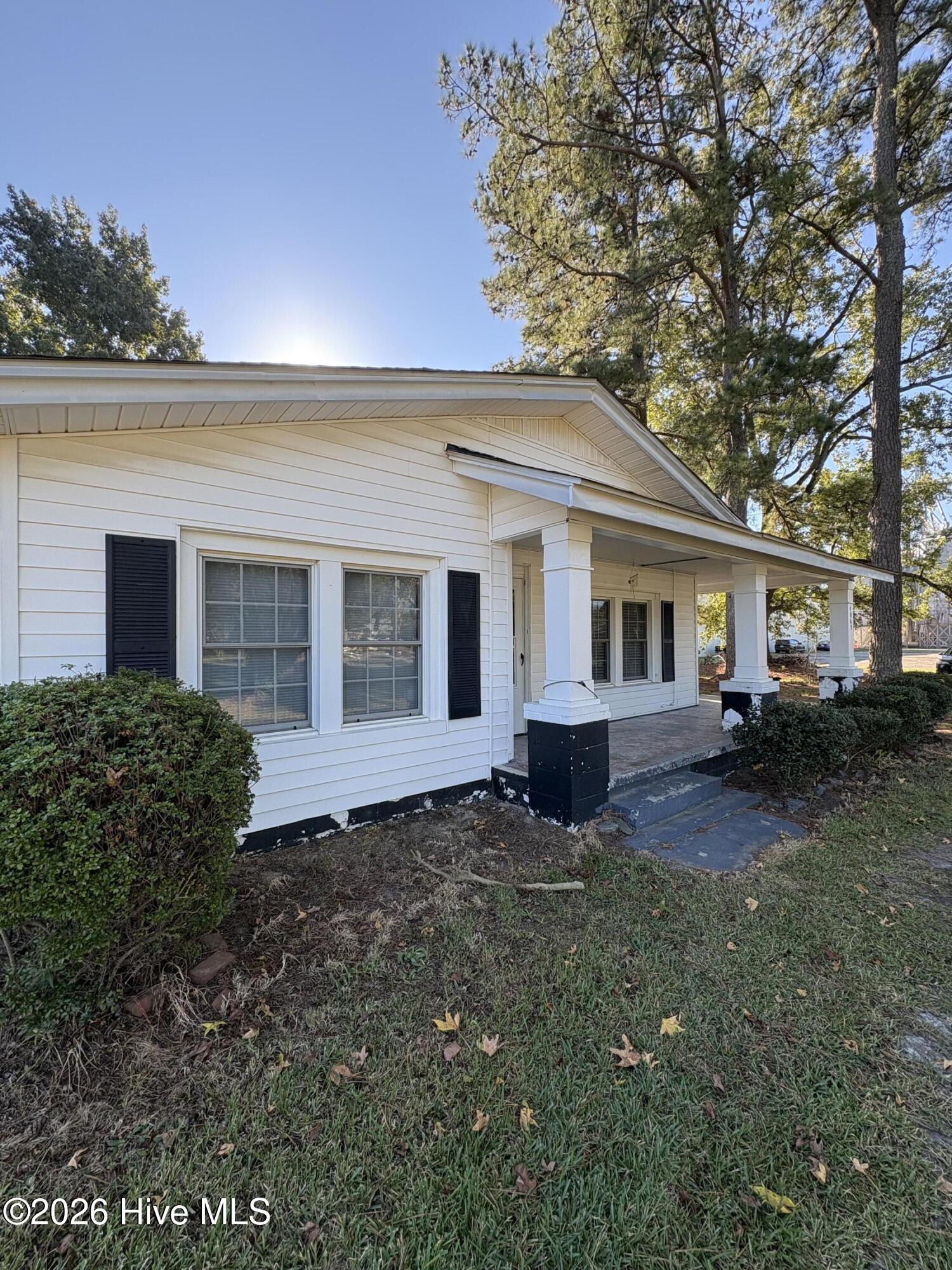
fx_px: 513
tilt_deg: +0.9
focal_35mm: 14
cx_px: 476
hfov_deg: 85.7
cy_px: 635
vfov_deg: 102.1
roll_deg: +0.3
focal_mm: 2.22
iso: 40
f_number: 2.2
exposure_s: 1/264
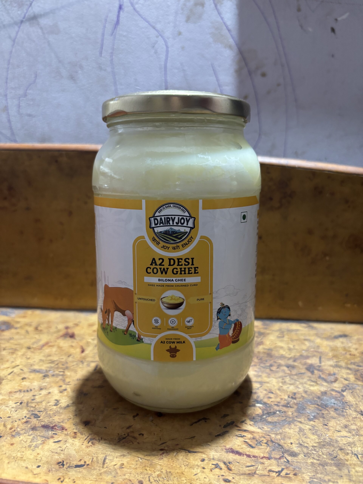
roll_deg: -0.7
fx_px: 364
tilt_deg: -9.9
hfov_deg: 53.1
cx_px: 182
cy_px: 242
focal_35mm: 26
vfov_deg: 67.3
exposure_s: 1/33
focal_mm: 5.96
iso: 400
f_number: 1.6
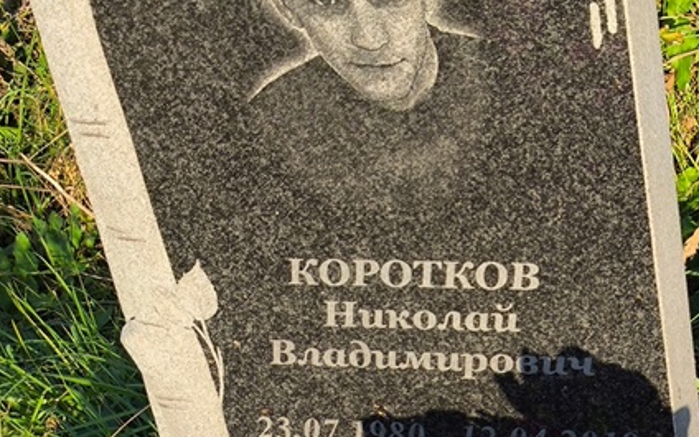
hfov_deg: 20.5
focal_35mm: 100
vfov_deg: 13.0
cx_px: 578
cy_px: 396
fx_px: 1905
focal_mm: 4.71
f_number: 1.7
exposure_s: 1/754
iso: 50
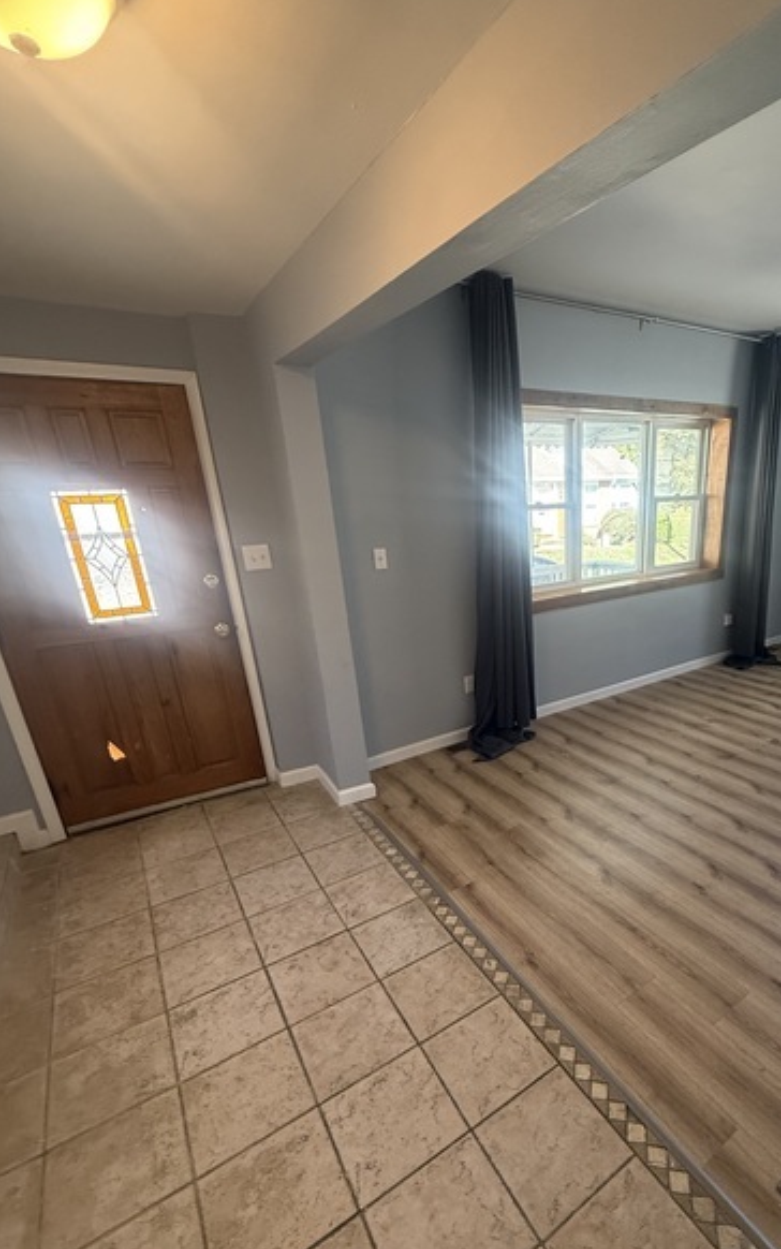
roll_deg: +0.4
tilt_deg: -20.5
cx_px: 528
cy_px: 701
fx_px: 579
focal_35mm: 17
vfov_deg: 93.9
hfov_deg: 66.0
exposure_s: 1/120
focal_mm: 2.22
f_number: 2.2
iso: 500
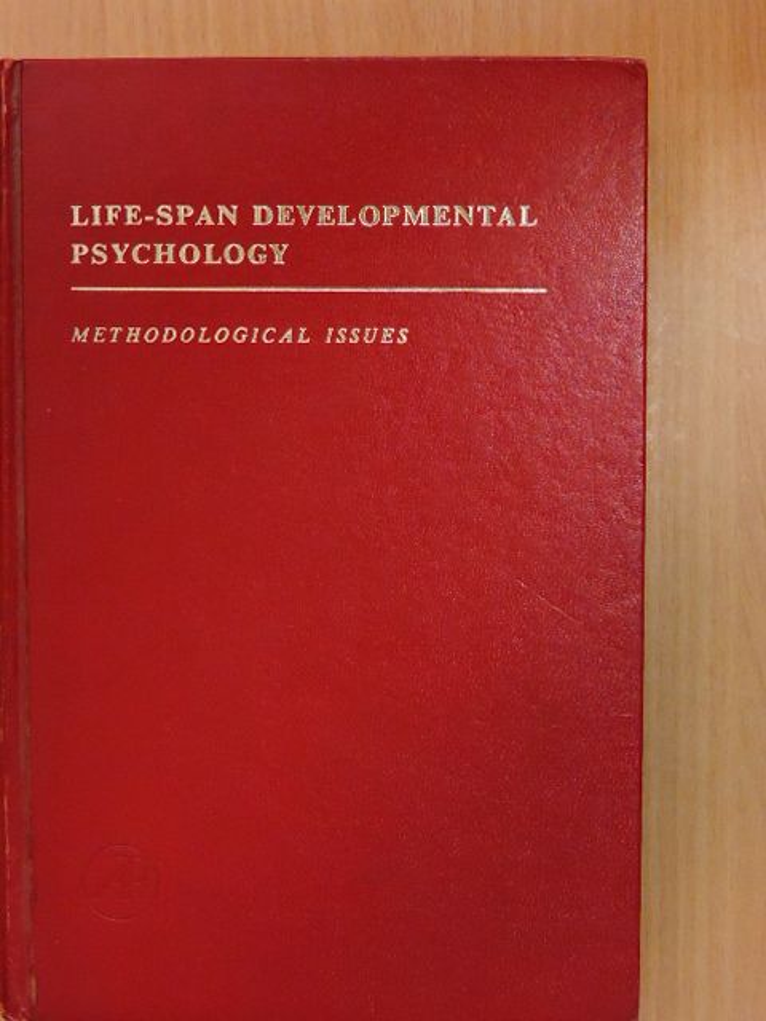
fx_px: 1770
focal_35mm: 60
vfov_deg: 32.2
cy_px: 510
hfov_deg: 24.4
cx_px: 383
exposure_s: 1/80
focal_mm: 10.7
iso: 1600
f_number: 4.2
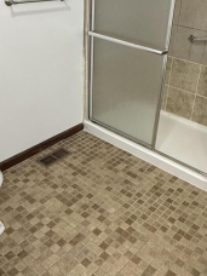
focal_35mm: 41
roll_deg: -4.6
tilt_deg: -26.6
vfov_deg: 45.6
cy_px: 113
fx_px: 327
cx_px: 123
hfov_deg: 35.0
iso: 250
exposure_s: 1/60
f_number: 2.2
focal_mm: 2.22
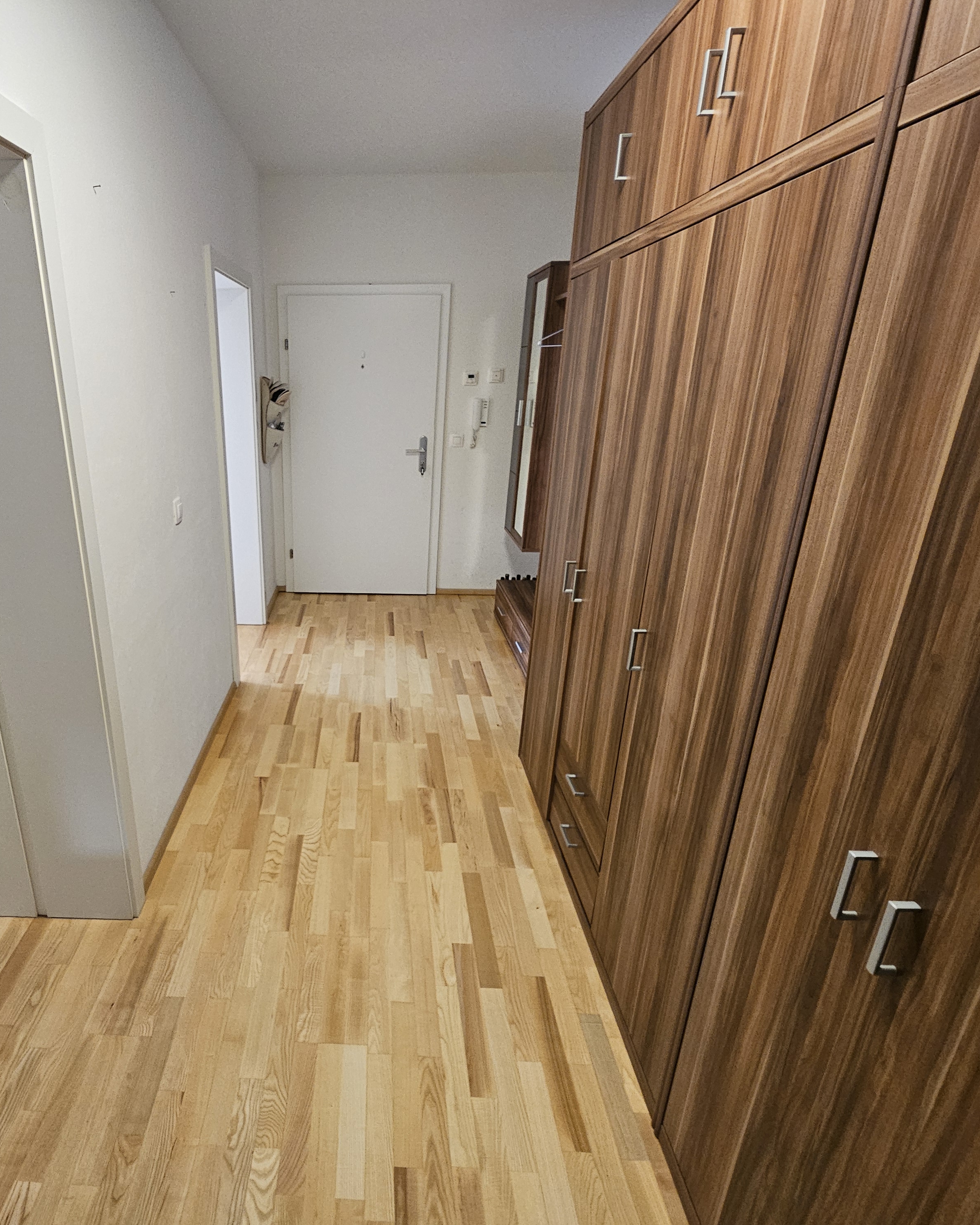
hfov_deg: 74.9
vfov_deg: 89.6
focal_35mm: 17
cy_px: 613
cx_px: 336
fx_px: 616
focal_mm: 2.2
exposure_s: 1/33
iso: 320
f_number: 2.2
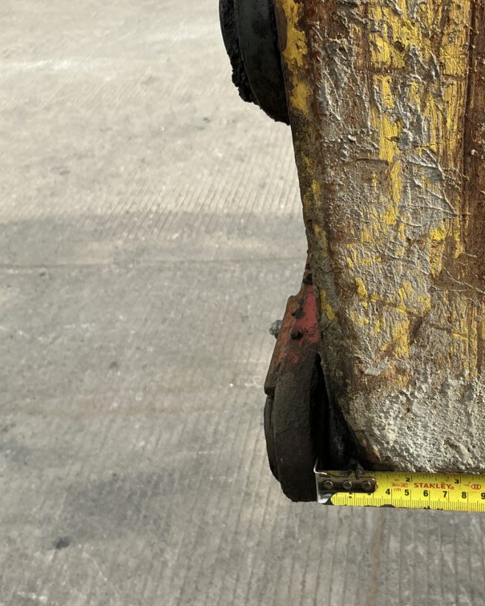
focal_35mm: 37
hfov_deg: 38.8
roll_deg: +6.4
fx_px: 664
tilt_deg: -40.7
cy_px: 307
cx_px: 381
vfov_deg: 49.1
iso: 25
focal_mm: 3
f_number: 1.8
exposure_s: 1/657
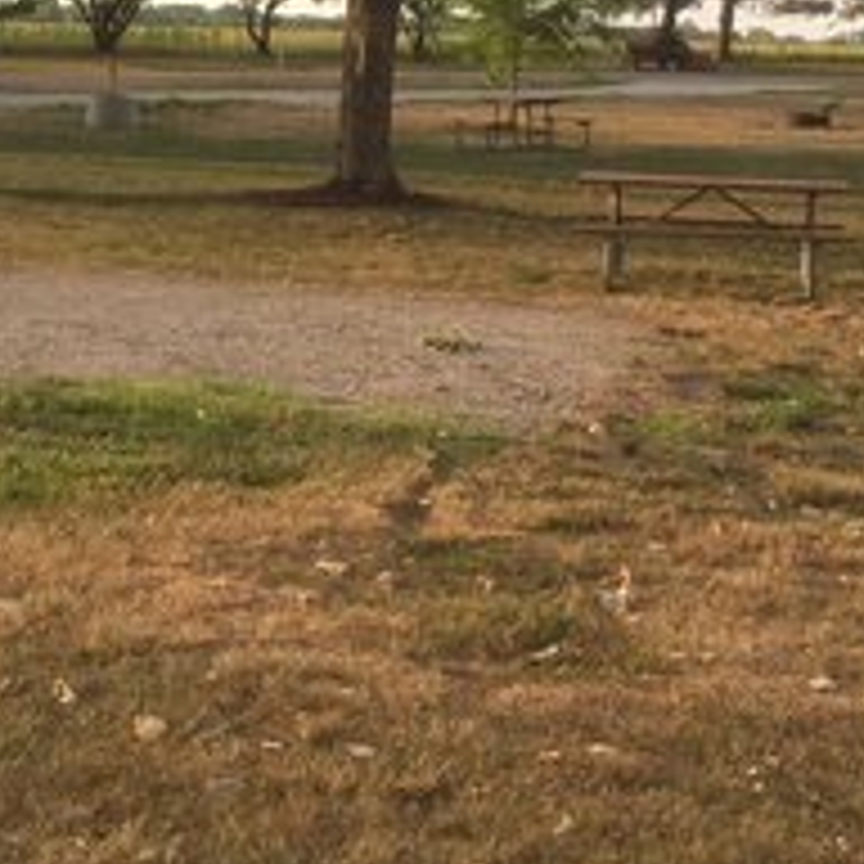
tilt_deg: -1.7
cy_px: 108
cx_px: 389
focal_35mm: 71
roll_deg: -4.4
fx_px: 2005
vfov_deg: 23.7
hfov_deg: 24.3
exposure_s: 1/488
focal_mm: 4.15
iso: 32
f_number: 2.2
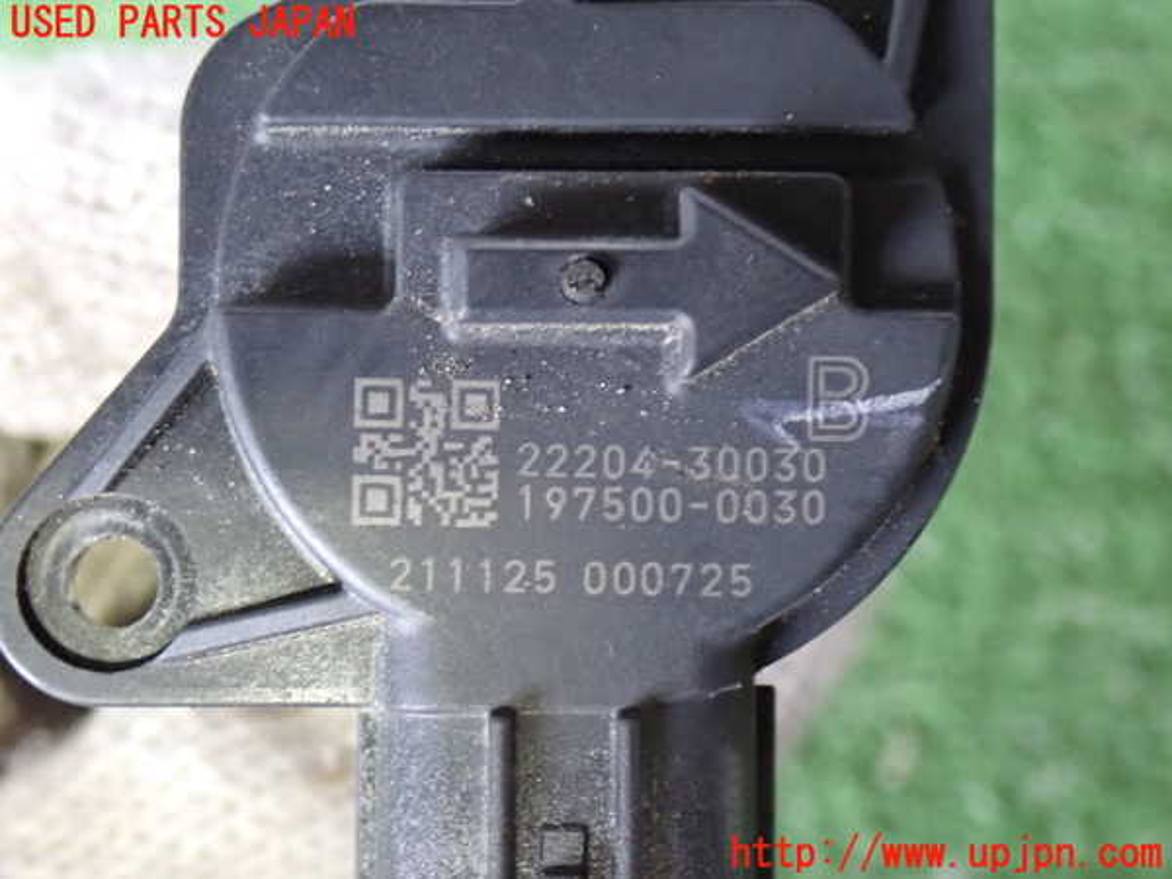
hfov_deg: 27.4
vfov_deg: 20.7
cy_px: 440
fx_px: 2404
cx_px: 586
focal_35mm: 71
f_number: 3.9
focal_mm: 12.73
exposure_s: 1/15
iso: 1250
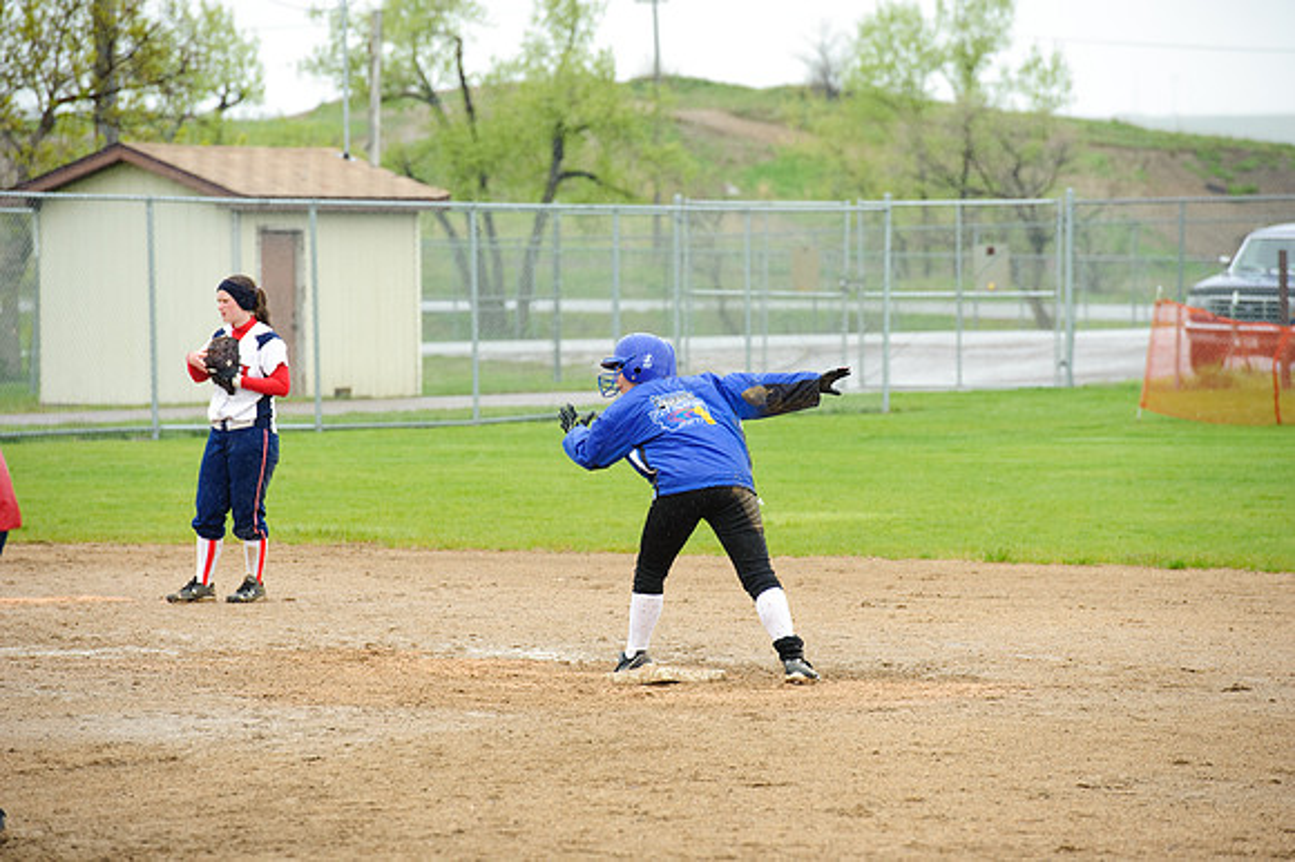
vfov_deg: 6.9
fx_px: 7190
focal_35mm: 200
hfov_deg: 10.3
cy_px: 431
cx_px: 648
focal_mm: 200
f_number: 5.6
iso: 400
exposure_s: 1/750
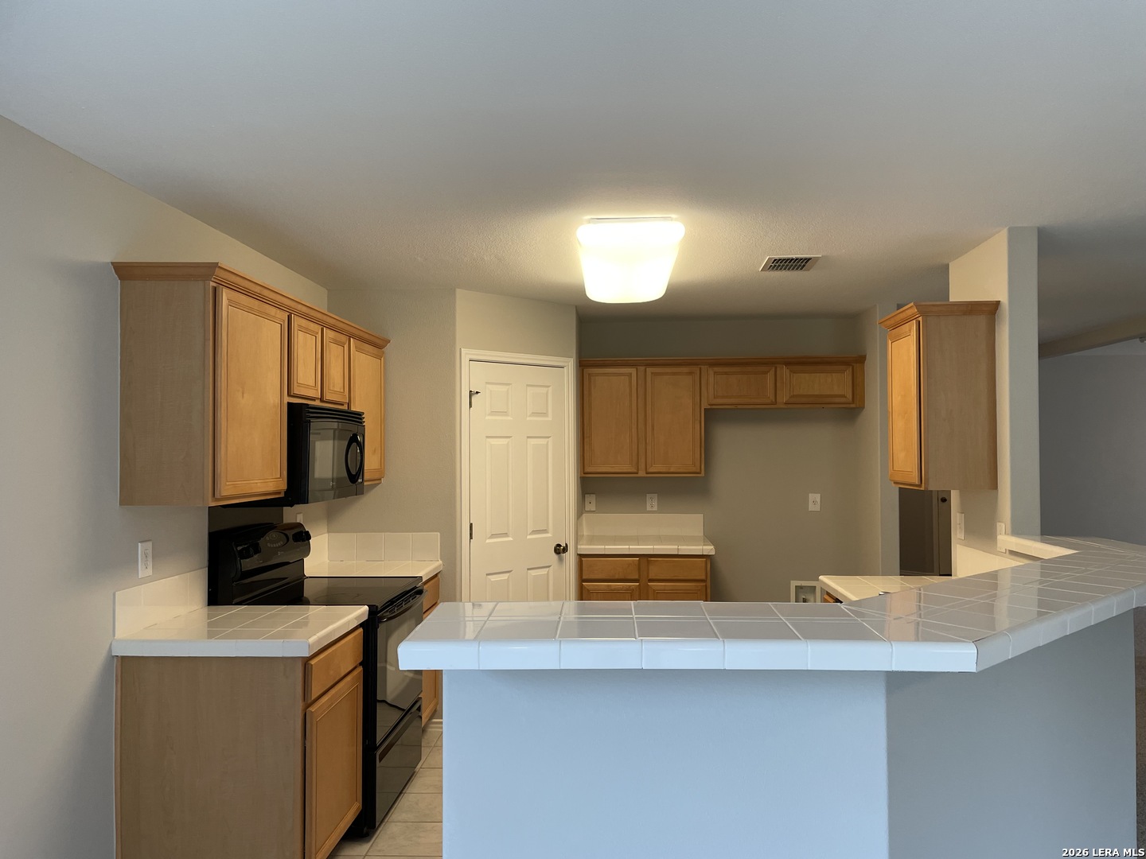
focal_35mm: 26
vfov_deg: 53.1
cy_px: 430
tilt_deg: +1.8
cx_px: 573
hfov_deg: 67.3
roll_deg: -0.3
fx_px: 861
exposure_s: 1/120
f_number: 1.6
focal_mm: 4.2
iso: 100
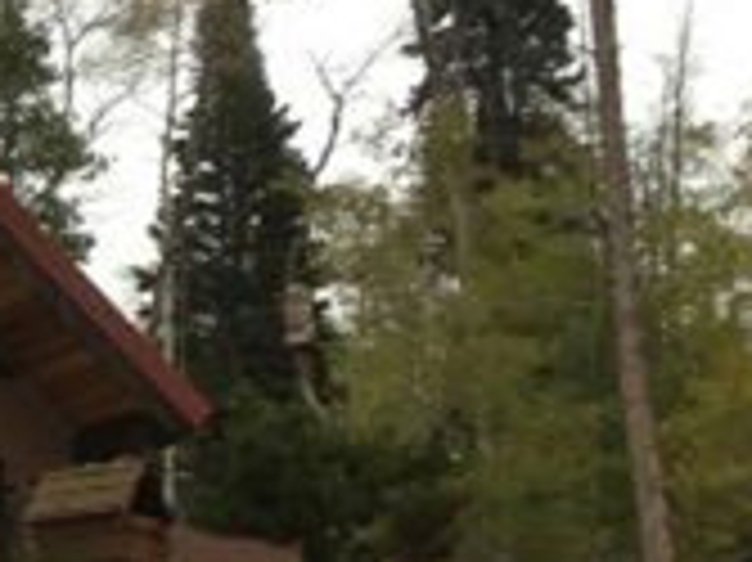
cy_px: 517
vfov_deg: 13.2
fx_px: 2410
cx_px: -419
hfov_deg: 16.1
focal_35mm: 111
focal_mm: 4.15
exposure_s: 1/233
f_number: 2.2
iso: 25
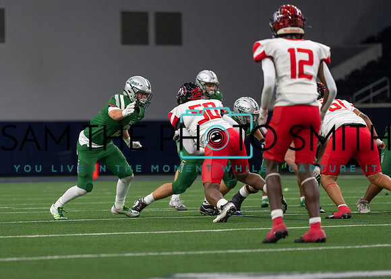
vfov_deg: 5.5
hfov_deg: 7.6
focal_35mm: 264
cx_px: 128
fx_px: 2927
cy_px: 154
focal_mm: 200
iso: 1600
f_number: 2.8
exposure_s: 1/1250
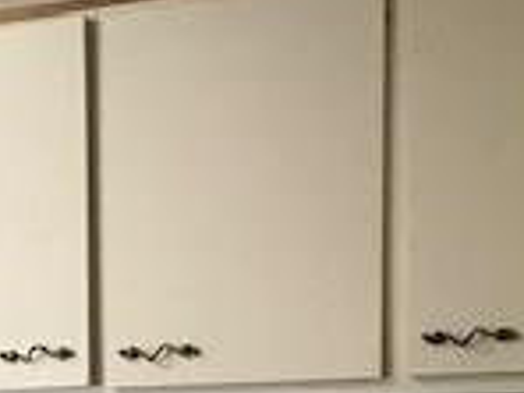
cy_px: 591
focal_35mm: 121
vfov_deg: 11.7
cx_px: -428
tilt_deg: -4.2
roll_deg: +2.2
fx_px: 1832
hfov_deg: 14.3
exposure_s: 1/30
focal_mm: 3.99
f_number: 1.8
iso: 25
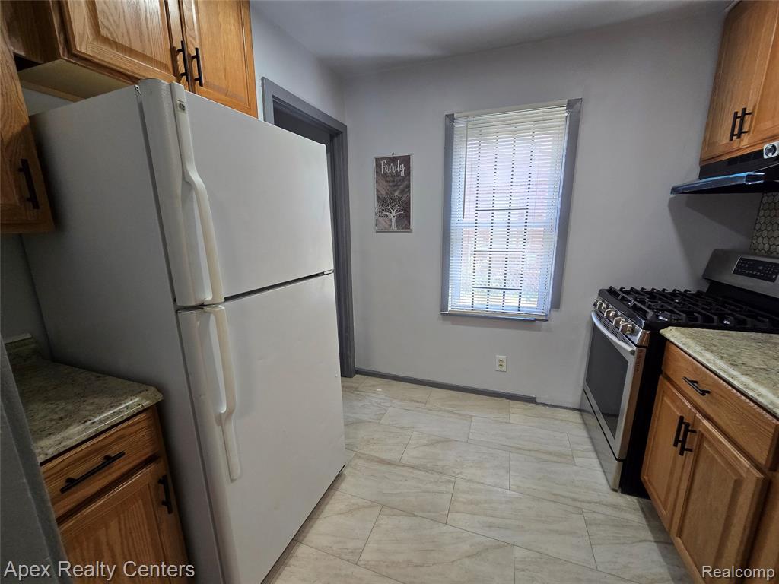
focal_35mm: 13
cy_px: 292
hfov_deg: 106.2
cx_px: 390
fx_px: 293
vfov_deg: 89.9
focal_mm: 2.2
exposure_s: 1/100
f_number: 2.2
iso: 160
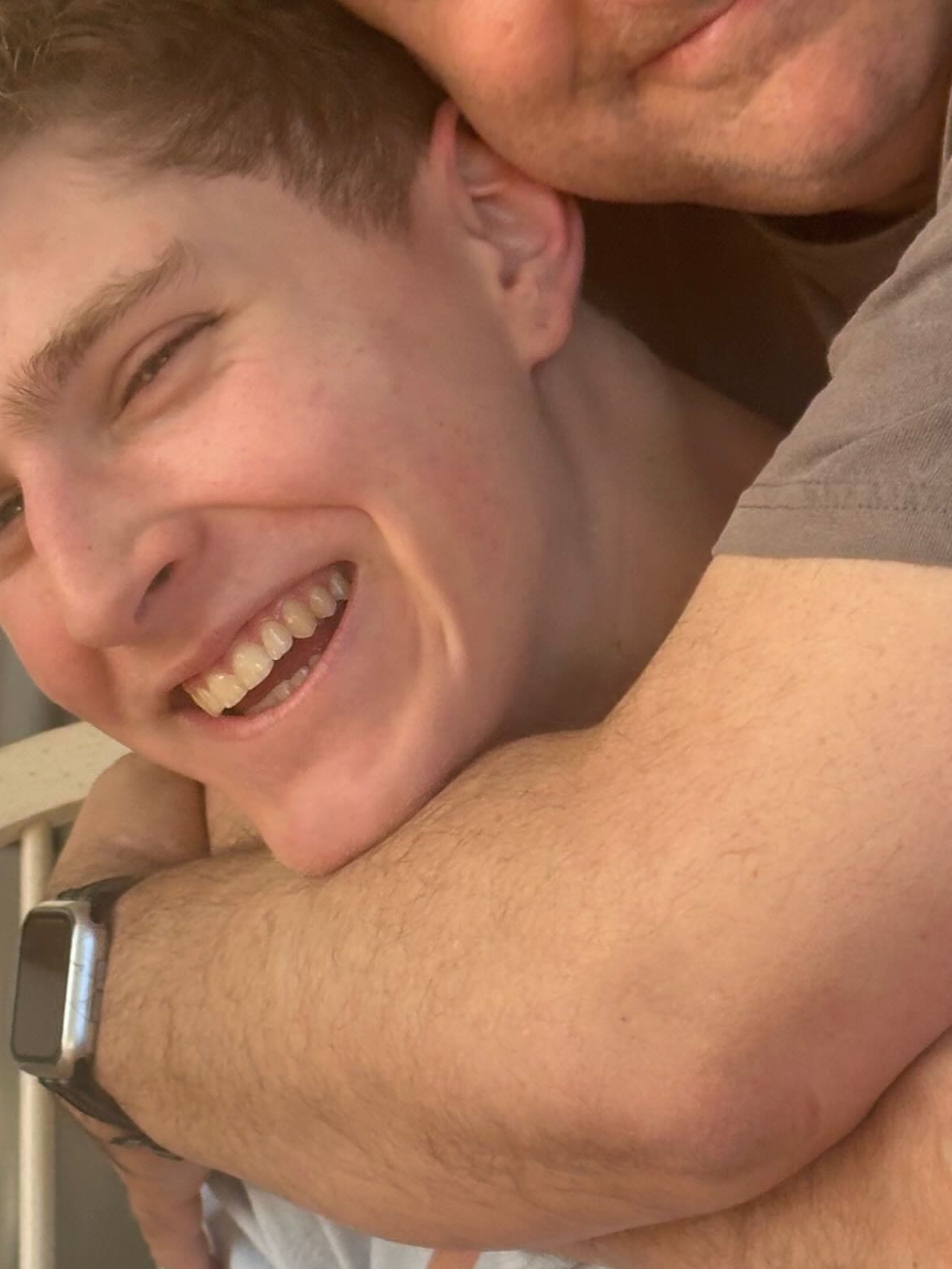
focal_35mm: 122
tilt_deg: -2.2
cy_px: 641
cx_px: 549
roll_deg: -1.2
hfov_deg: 12.1
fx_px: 4472
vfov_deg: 16.1
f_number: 1.78
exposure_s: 1/60
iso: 100
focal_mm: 6.86
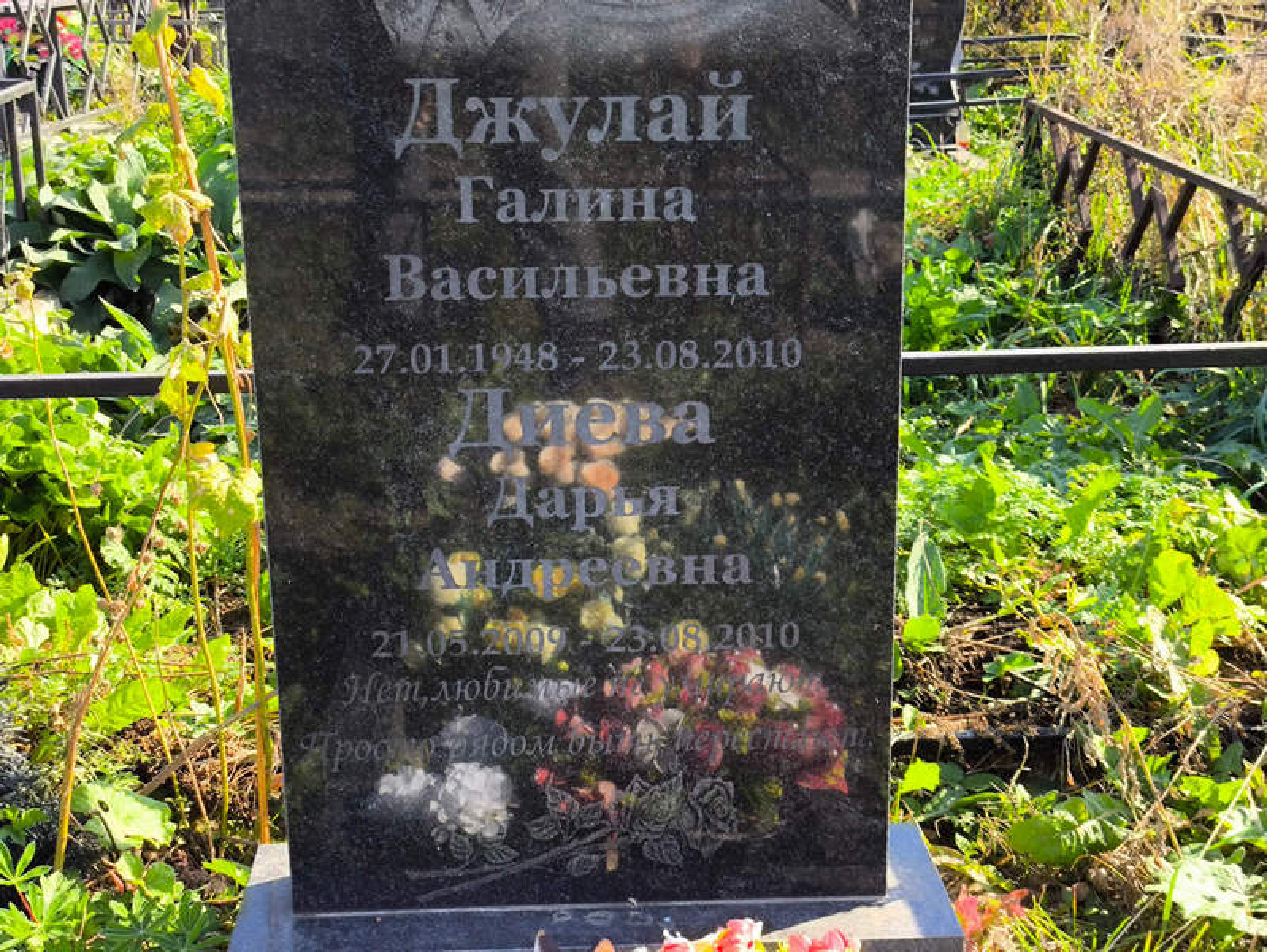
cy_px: 476
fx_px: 1831
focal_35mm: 50
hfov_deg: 38.2
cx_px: 634
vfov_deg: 29.1
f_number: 1.7
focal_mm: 4.71
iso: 50
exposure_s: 1/382
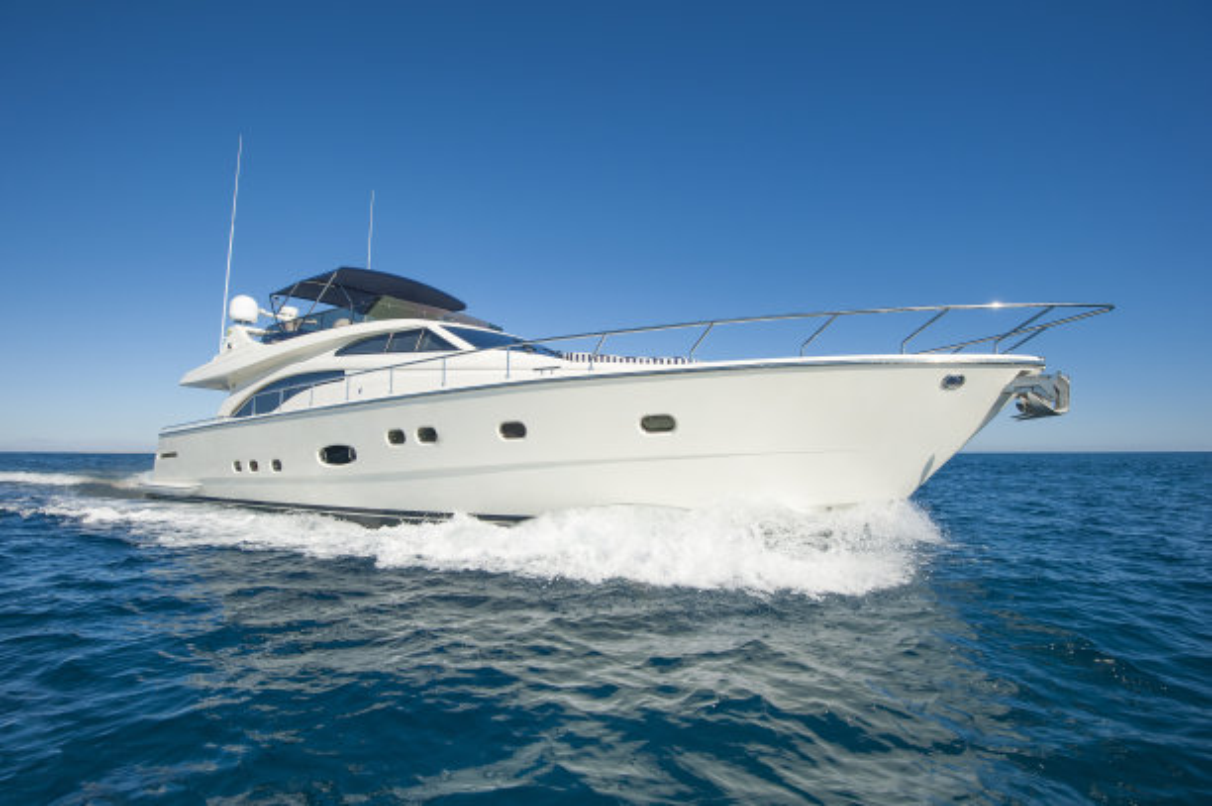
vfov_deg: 73.7
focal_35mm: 16
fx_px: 538
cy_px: 403
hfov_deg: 96.8
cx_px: 606
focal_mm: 16
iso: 200
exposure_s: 1/800
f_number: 8
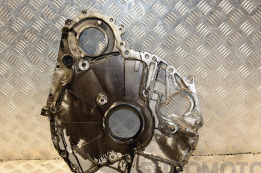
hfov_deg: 37.5
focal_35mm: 53
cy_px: 92
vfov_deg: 25.5
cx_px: 129
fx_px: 384
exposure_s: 1/200
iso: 800
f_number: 5
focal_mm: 26
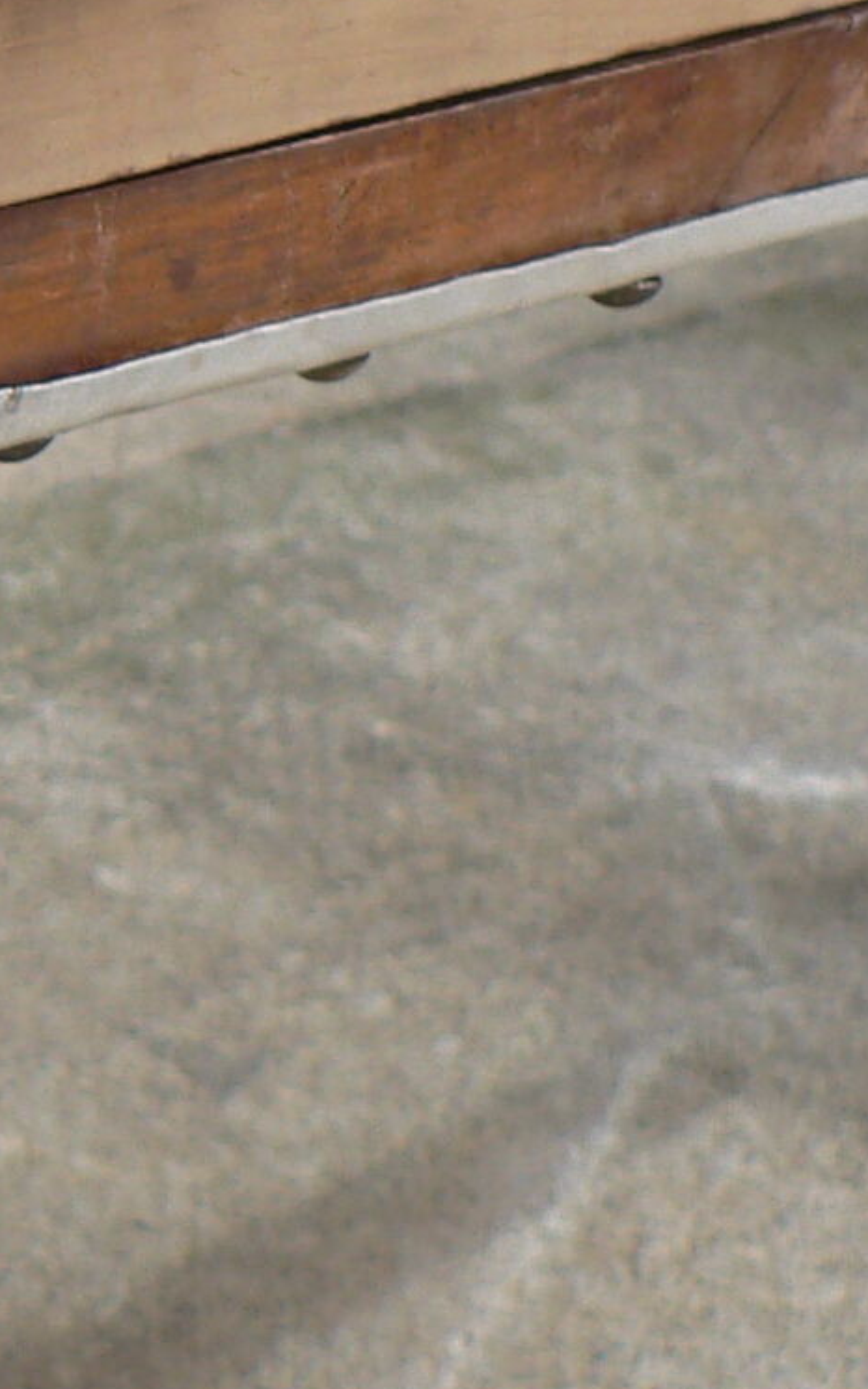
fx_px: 4960
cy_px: 91
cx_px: -525
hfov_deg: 9.6
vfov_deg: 15.7
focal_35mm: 131
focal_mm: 6
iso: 80
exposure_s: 1/250
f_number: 2.8
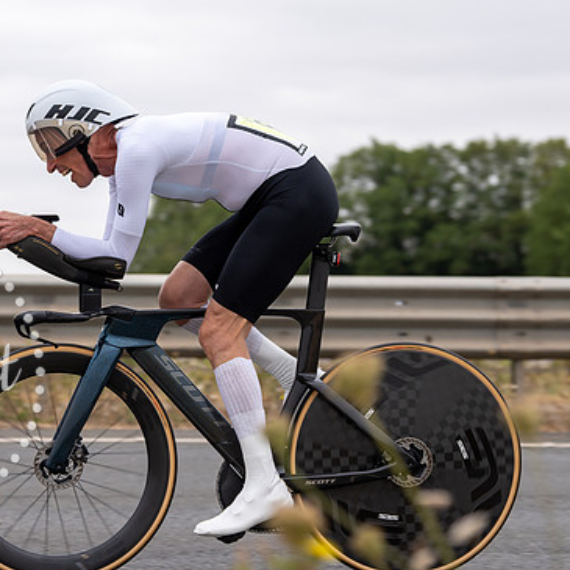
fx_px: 2552
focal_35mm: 137
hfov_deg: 12.7
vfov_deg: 12.7
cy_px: 256
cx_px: 144
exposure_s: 1/800
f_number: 3.5
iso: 100
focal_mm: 72
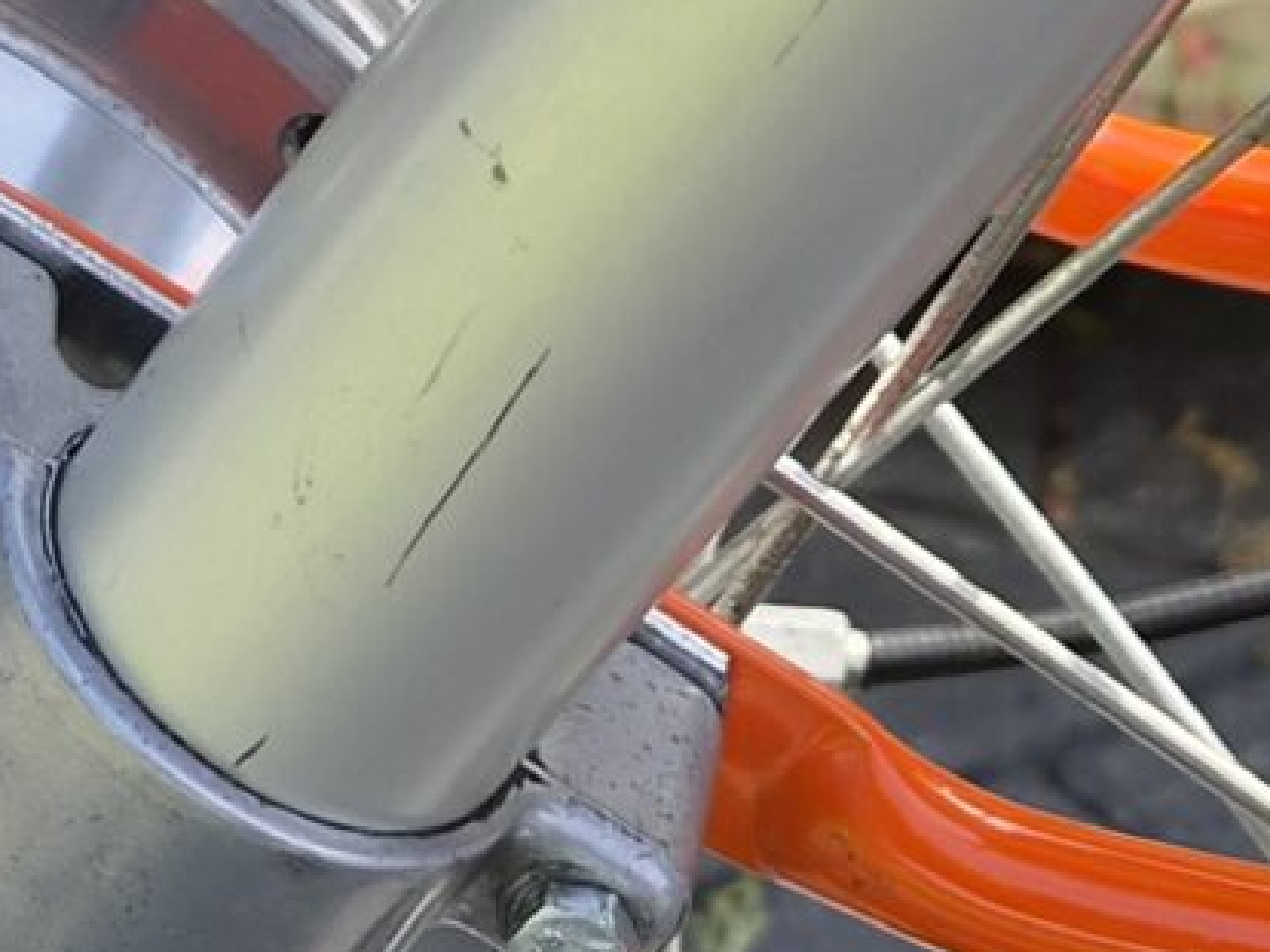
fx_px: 5208
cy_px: 162
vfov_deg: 10.4
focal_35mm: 142
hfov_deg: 13.7
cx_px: 64
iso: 80
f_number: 1.8
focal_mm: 5.4
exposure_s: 1/1124
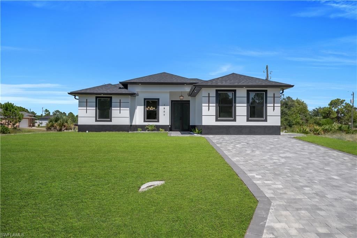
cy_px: 119
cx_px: 178
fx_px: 297
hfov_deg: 61.9
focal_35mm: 30
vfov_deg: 43.6
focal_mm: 20
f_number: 8
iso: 100
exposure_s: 1/400
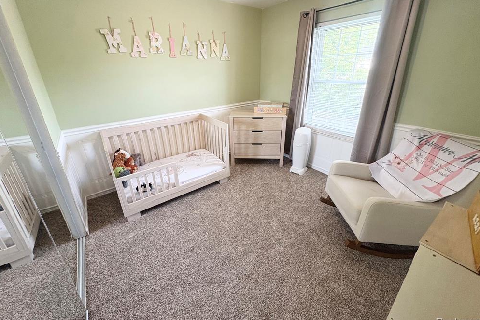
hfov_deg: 100.4
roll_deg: +1.9
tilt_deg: -20.9
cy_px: 144
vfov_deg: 77.1
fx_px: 200
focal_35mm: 15
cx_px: 238
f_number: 2.2
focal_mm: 2.22
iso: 320
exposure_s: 1/120
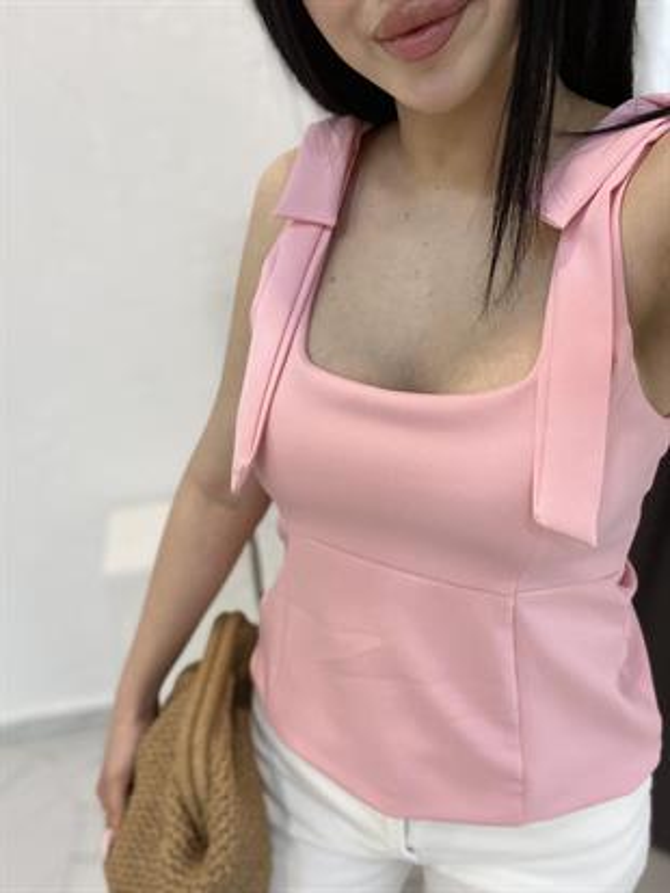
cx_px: 335
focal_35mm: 30
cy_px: 446
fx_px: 774
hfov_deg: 46.8
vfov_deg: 59.9
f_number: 2.2
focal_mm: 2.71
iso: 100
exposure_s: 1/85
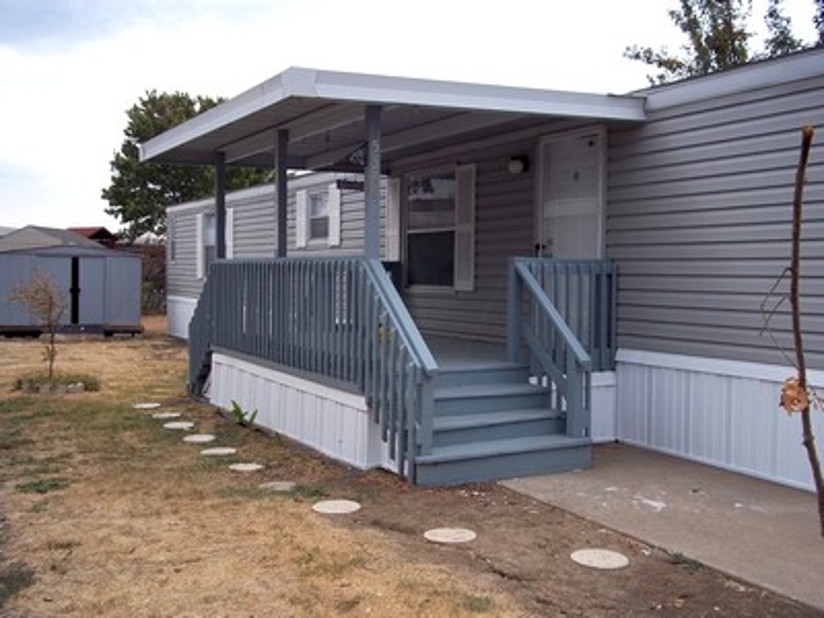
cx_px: 412
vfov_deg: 39.7
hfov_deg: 51.4
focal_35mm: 36
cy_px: 309
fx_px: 857
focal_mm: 6.5
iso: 80
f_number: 8
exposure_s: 1/80
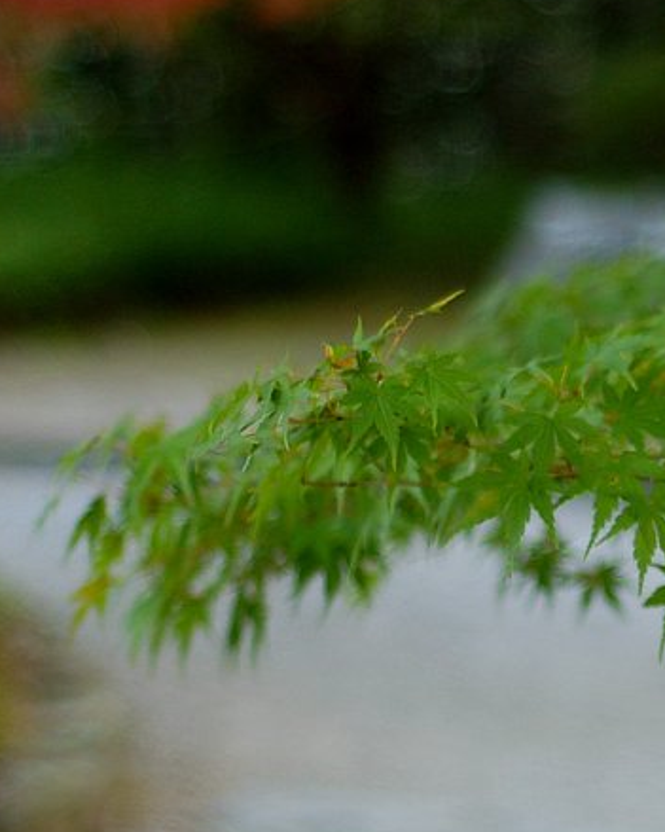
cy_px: 556
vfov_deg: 11.8
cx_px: 923
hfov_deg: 9.2
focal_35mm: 164
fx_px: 4036
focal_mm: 50
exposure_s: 1/60
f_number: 1.8
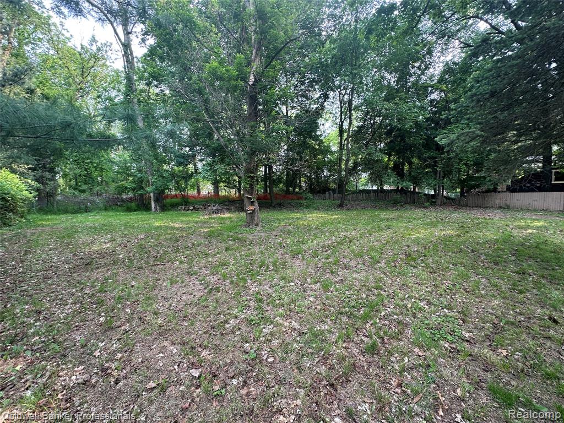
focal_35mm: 14
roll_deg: +0.0
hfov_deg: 102.1
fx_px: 228
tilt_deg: -1.1
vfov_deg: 85.7
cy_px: 212
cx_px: 282
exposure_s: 1/100
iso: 40
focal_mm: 2.22
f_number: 2.2
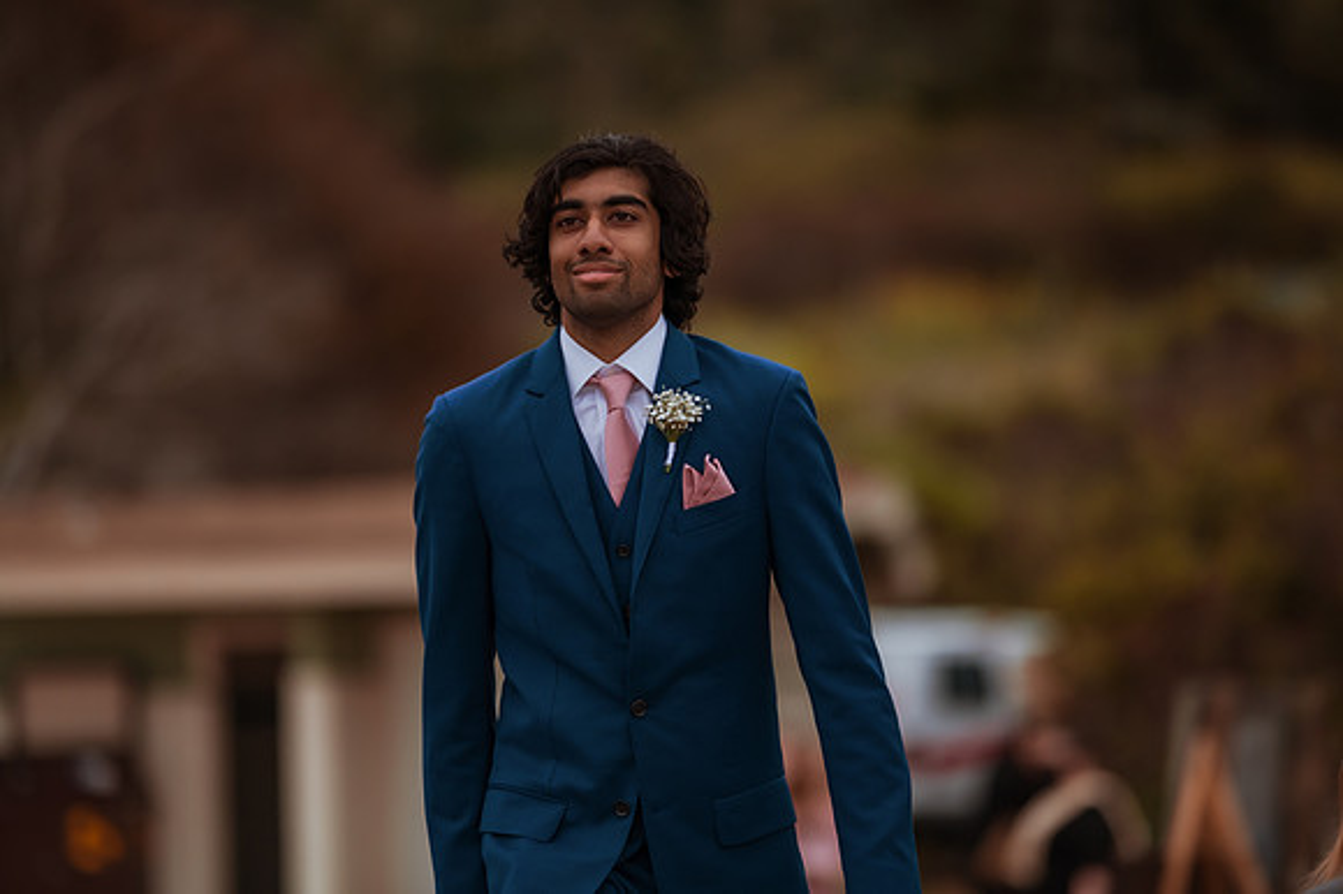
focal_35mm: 135
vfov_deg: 10.1
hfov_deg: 15.2
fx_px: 5033
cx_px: 672
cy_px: 447
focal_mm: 135
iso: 500
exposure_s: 1/3200
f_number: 1.8
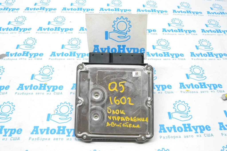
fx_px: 189
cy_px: 76
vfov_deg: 43.6
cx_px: 114
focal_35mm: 30
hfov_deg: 61.9
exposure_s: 1/100
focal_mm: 20
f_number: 13
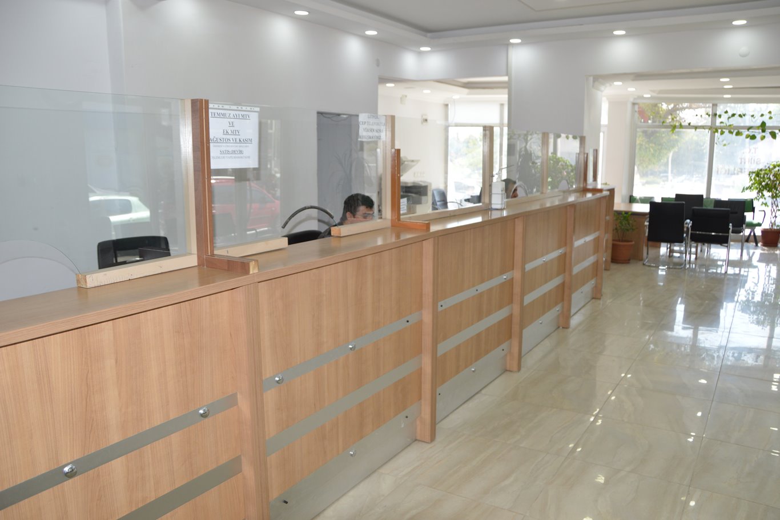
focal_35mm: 27
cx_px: 390
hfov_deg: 67.4
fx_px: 585
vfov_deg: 47.9
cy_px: 260
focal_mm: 18
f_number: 4
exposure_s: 1/125
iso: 360
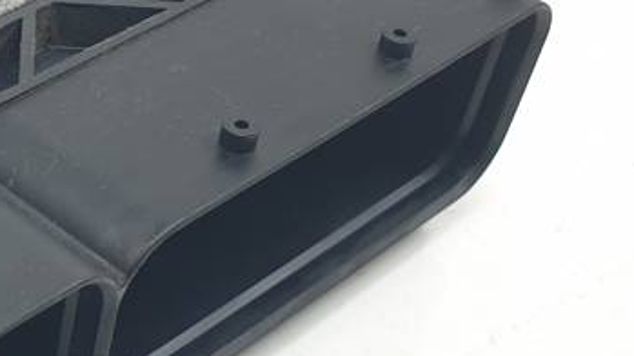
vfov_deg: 15.5
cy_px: 218
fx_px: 1311
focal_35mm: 78
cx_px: -225
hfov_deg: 23.5
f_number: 2.4
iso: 50
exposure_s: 1/119
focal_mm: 4.3
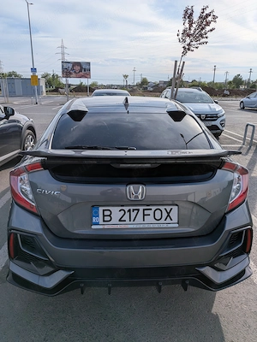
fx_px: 238
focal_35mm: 24
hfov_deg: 56.8
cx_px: 128
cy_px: 171
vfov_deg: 71.6
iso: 30
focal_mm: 4.53
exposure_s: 1/2227
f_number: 1.7
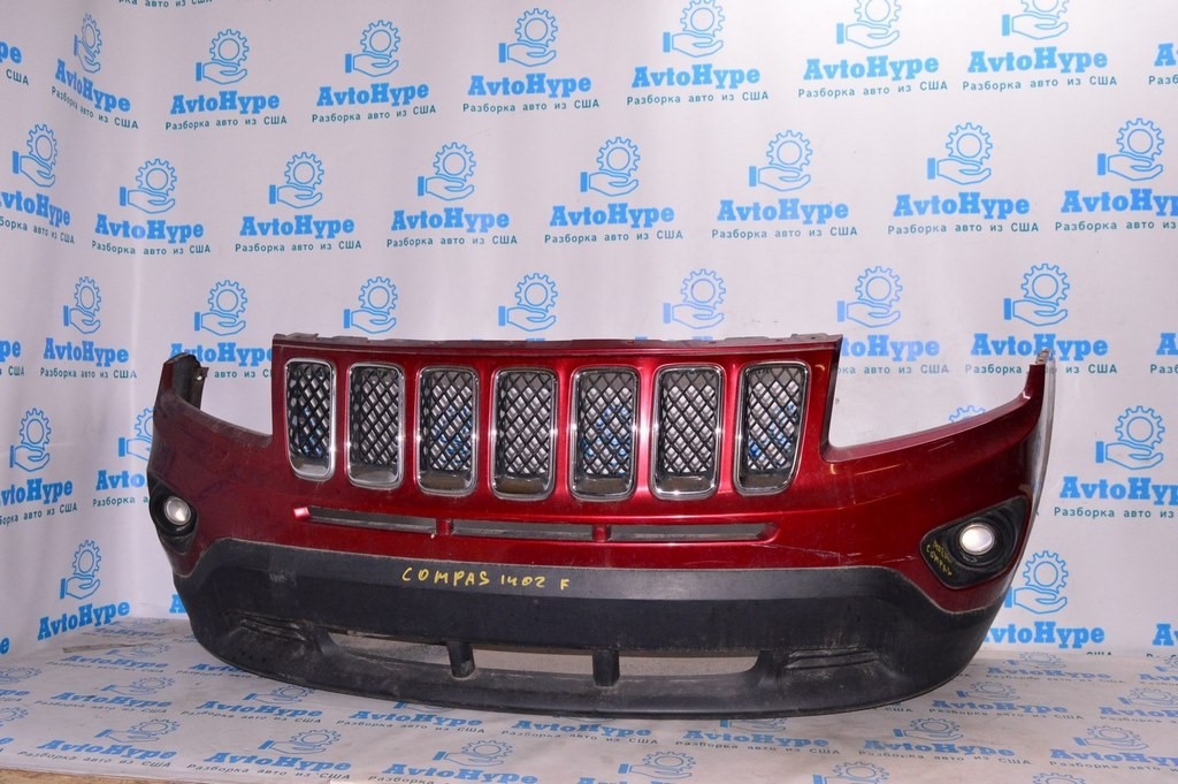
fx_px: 1030
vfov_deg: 41.6
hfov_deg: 59.5
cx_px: 589
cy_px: 392
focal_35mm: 32
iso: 1600
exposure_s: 1/160
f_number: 8
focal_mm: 21
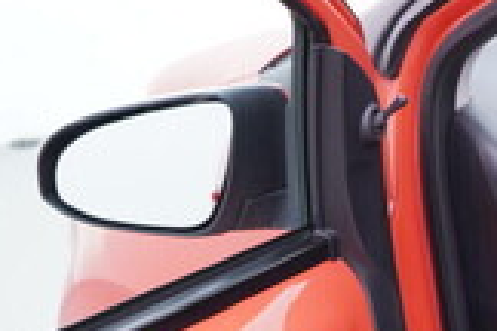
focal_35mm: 122
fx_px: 1684
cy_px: 375
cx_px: 831
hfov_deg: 15.0
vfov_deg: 11.1
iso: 200
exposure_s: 1/40
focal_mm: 24
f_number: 2.8
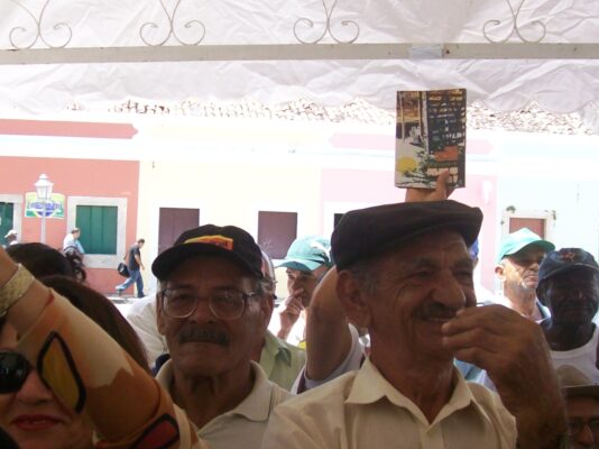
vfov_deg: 21.3
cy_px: 252
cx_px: 269
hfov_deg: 28.2
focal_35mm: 69
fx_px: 1193
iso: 80
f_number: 2.7
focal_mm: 6
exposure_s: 1/291
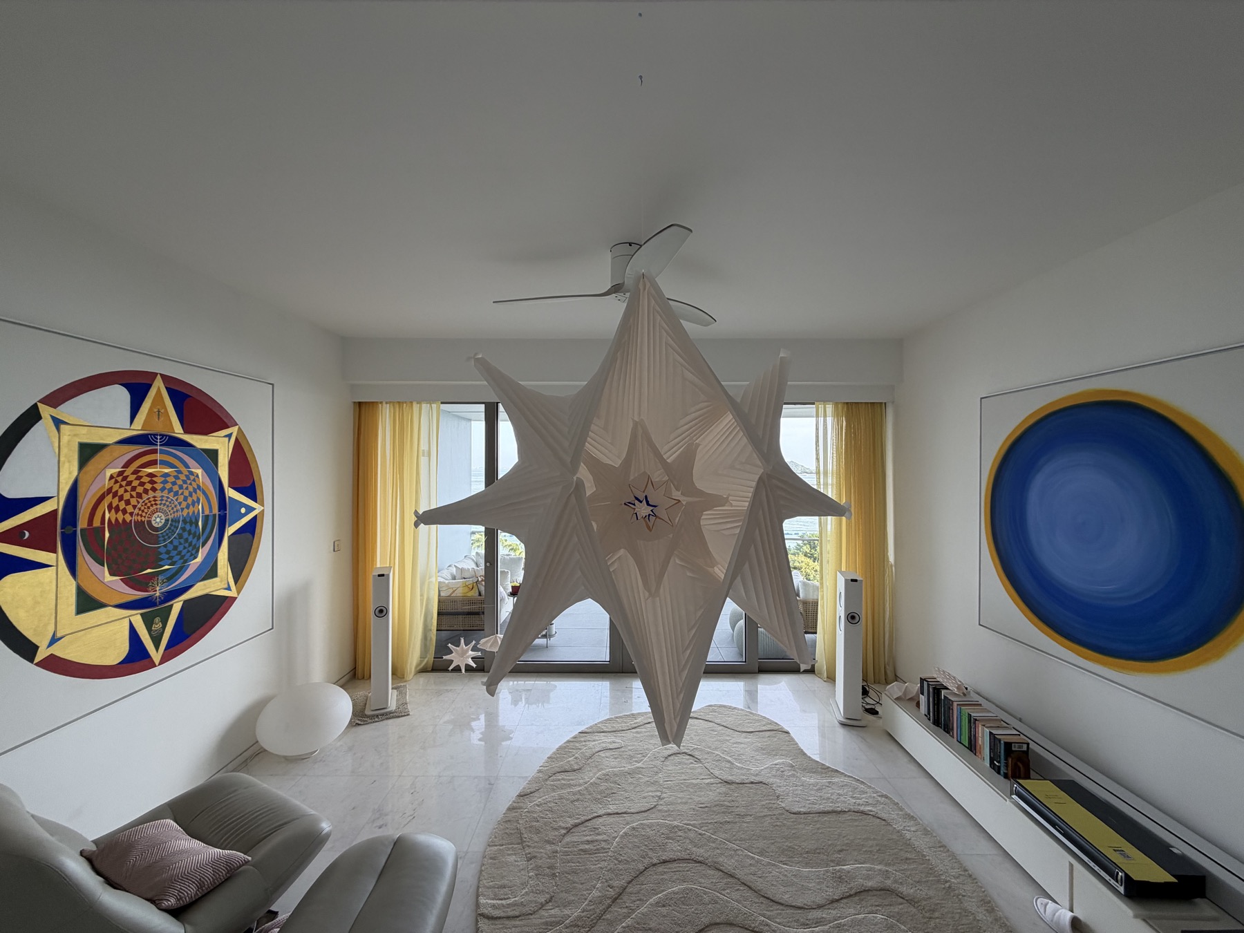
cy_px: 466
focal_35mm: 14
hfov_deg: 102.1
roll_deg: -0.3
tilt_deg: +1.9
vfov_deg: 85.7
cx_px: 622
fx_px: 503
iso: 64
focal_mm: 2.22
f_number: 2.2
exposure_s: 1/121
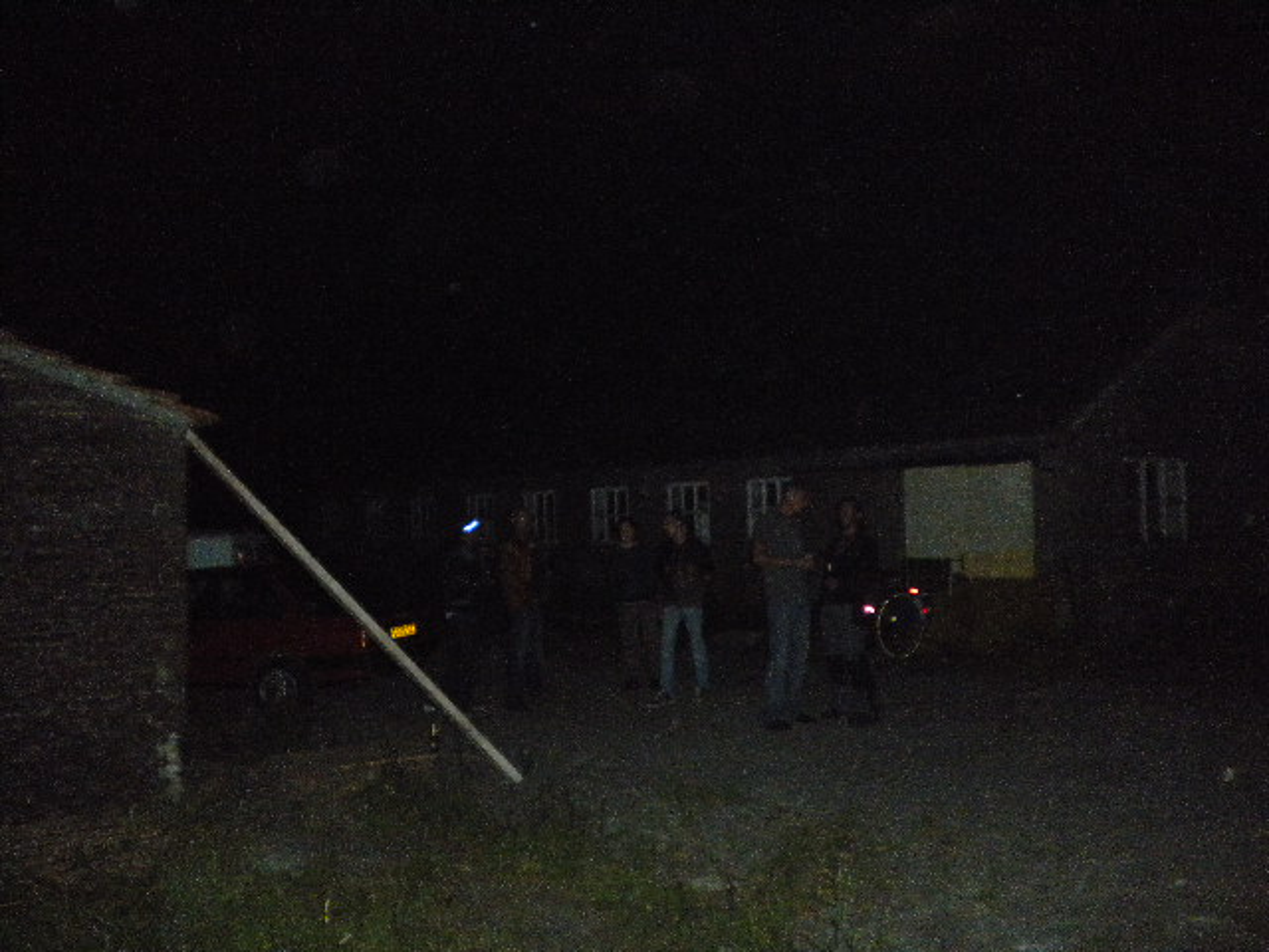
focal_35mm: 35
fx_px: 1283
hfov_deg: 52.6
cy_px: 476
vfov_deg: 40.7
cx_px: 634
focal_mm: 6.3
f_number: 3.1
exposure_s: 1/30
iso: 800
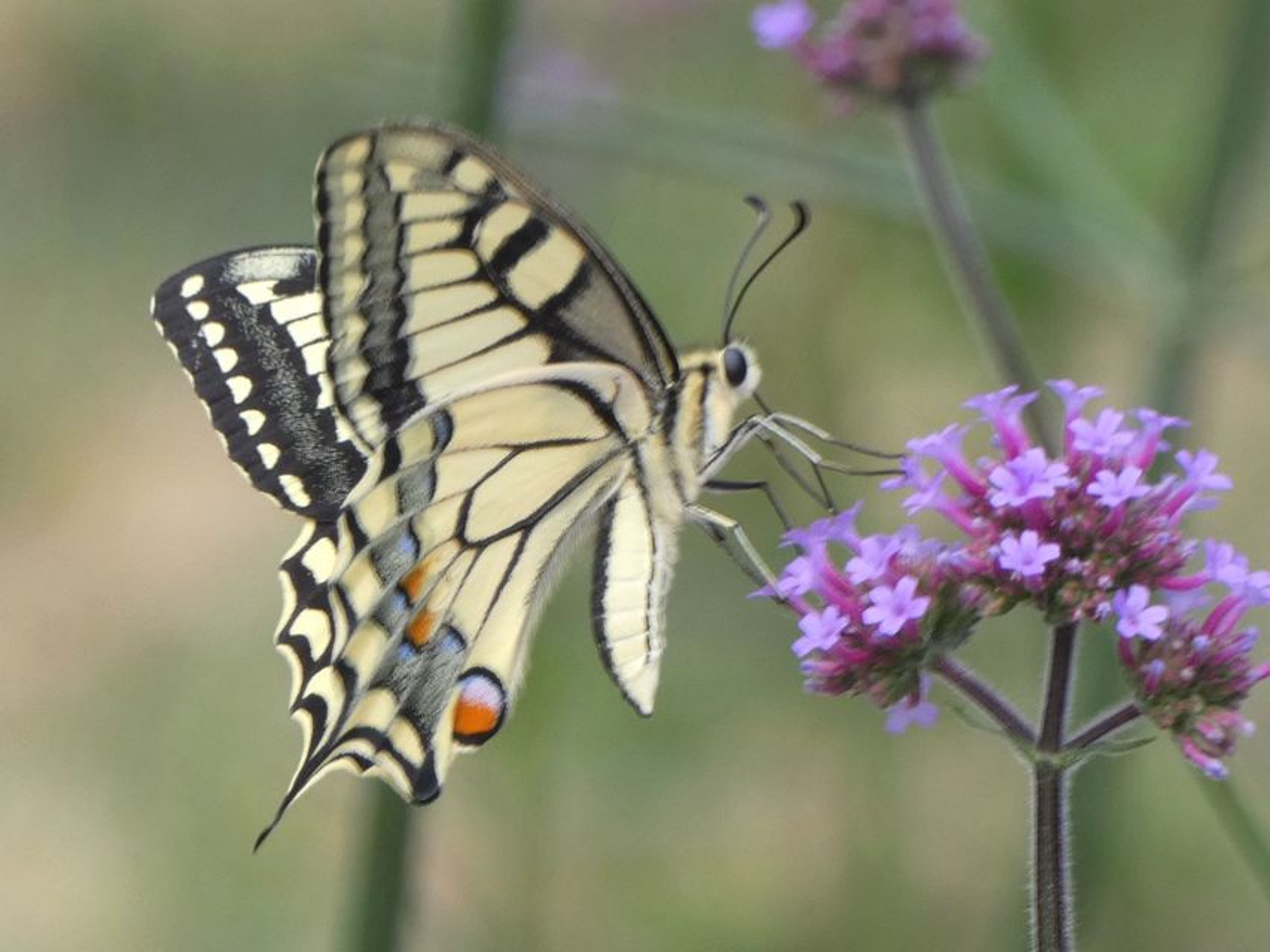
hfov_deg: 4.4
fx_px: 16659
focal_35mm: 454
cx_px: 635
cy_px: 476
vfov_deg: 3.3
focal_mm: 81.4
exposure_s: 1/100
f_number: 5.6
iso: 125
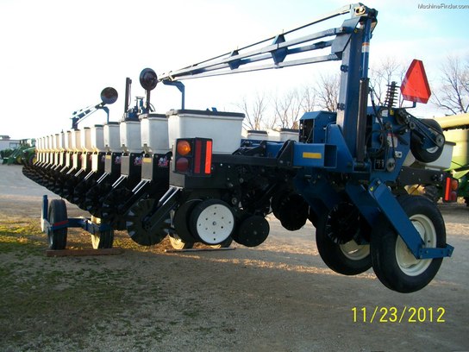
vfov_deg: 40.7
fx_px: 474
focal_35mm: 35
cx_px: 234
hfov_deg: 52.6
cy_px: 176
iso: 80
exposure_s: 1/100
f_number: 3.1
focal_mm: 6.3
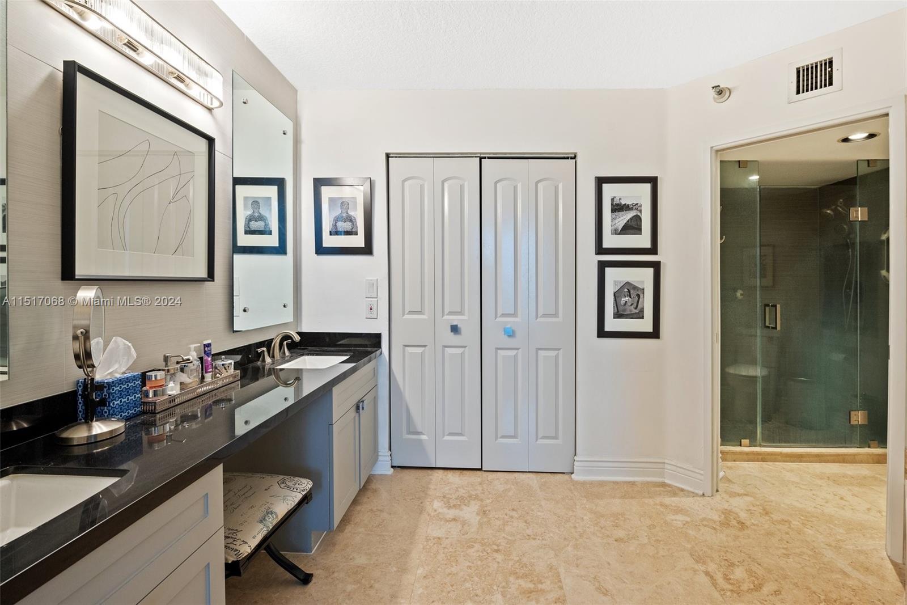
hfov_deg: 96.7
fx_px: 403
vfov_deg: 73.8
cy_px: 302
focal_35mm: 16
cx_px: 454
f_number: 8
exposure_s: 1/15
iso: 1000
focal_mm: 16
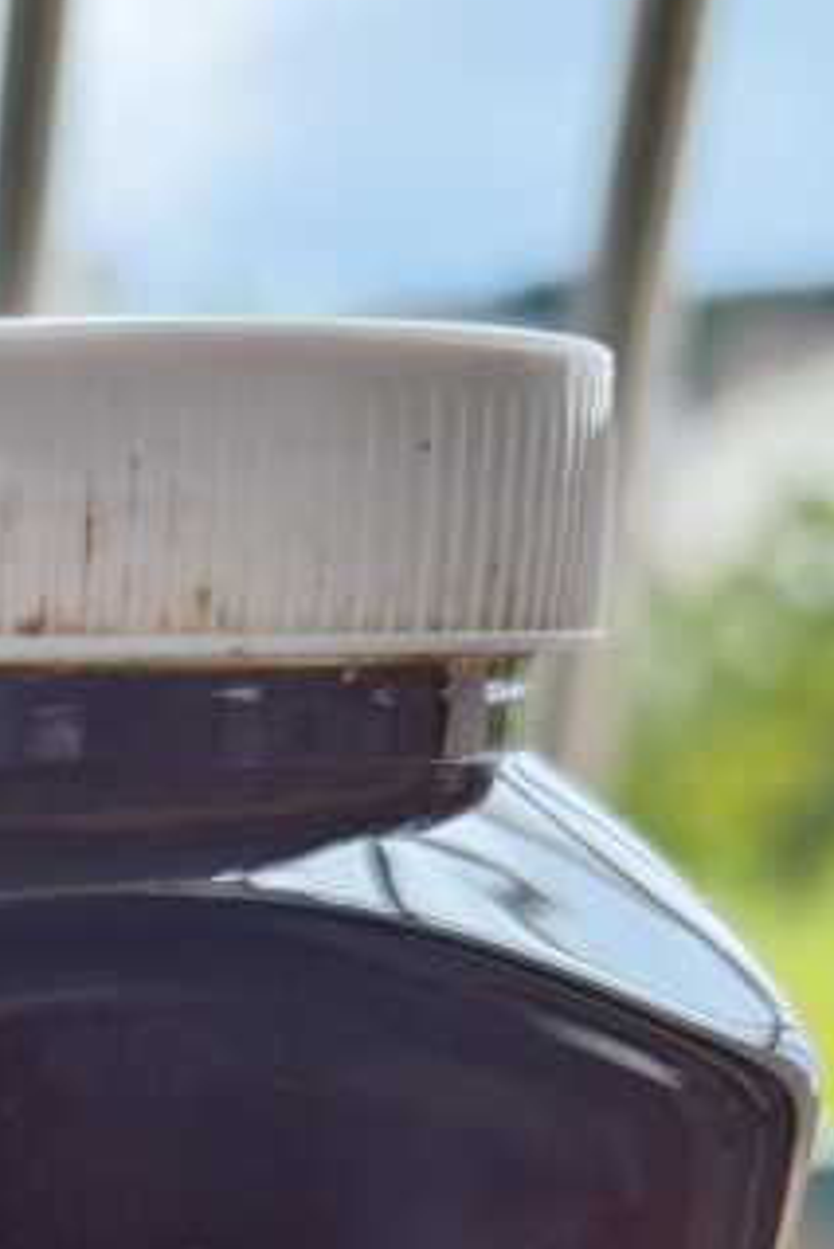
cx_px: -728
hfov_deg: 14.7
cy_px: 1776
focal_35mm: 80
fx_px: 2777
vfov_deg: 21.9
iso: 80
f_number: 1.9
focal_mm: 8.7
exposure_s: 1/100
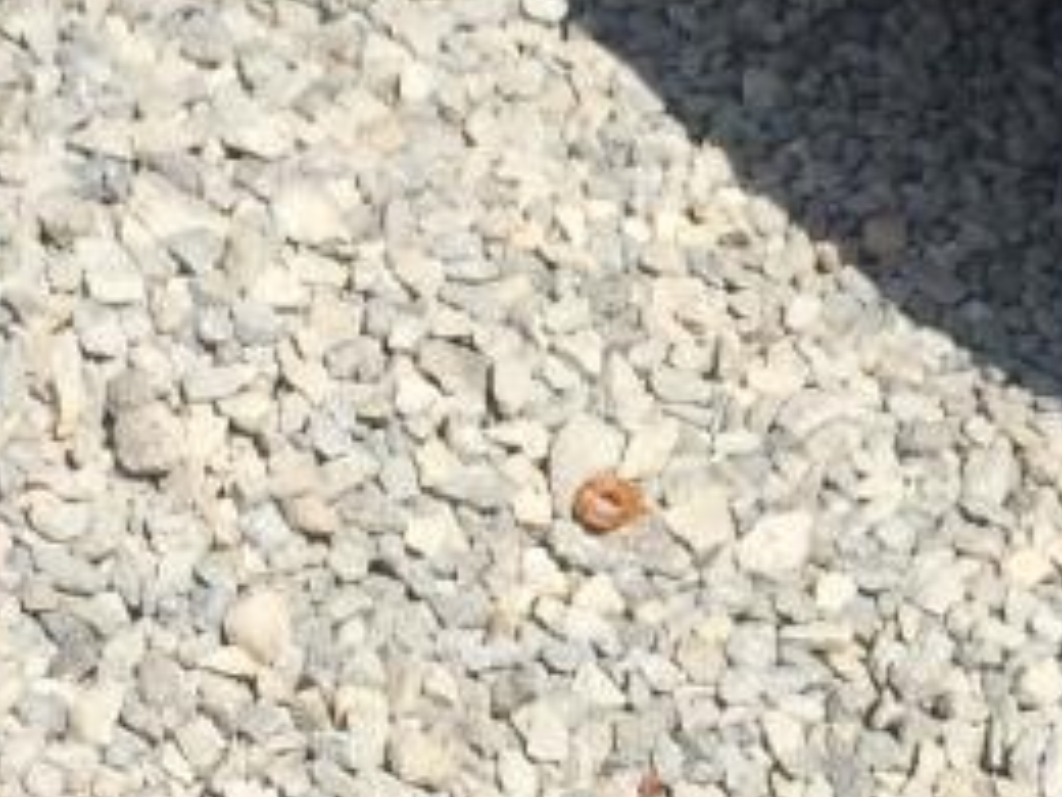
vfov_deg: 10.4
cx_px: 792
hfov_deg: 13.8
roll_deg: -15.2
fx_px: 4387
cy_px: 401
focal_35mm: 143
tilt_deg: -39.2
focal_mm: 4.15
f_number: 2.2
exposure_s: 1/2933
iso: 32
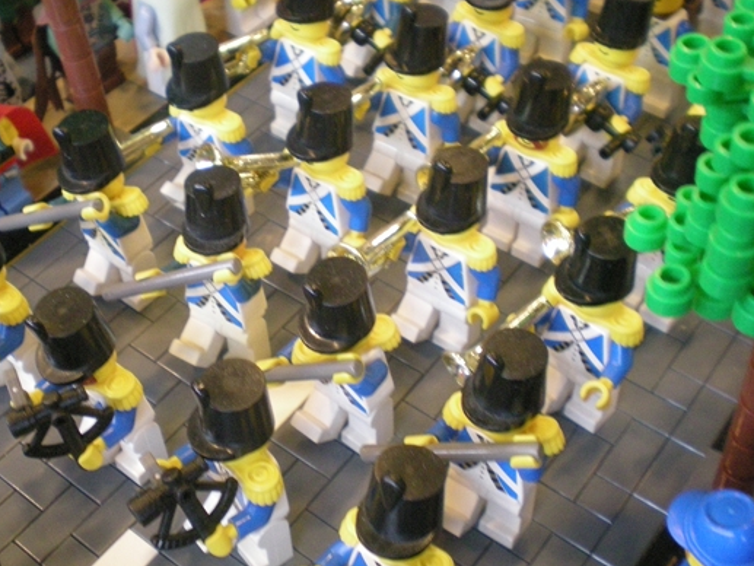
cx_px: 295
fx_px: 1024
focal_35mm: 47
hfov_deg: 40.2
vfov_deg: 30.9
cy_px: 270
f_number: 3.1
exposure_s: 1/11.4
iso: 400
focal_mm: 6.3
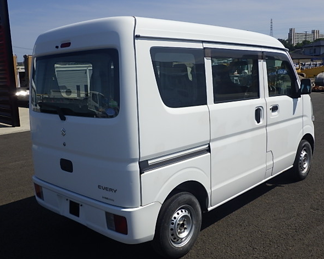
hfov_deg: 50.3
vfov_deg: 41.2
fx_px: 345
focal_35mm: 36
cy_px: 129
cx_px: 161
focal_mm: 6.1
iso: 125
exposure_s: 1/1500
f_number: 4.6
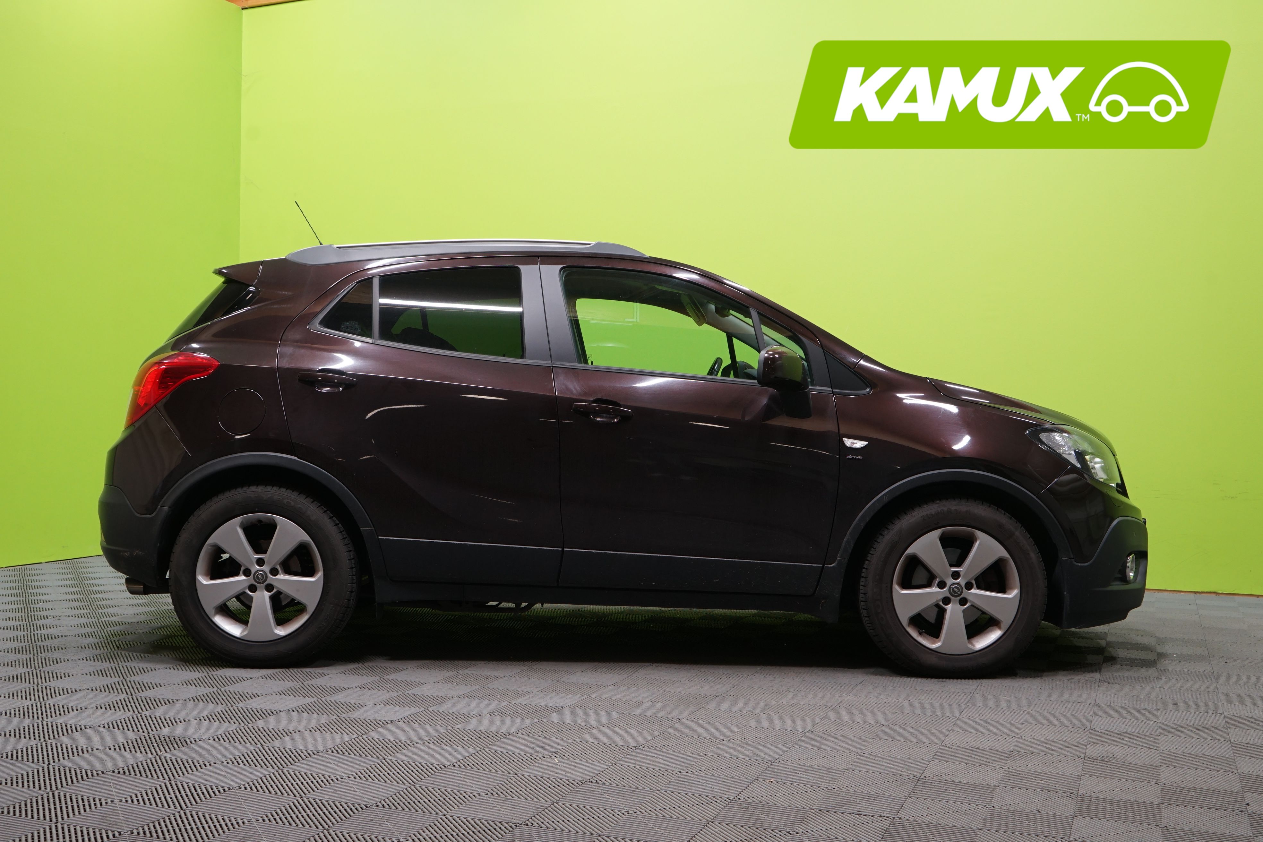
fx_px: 1333
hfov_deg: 50.7
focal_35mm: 38
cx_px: 632
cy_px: 421
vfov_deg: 35.1
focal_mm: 38
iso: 640
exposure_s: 1/25
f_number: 7.1
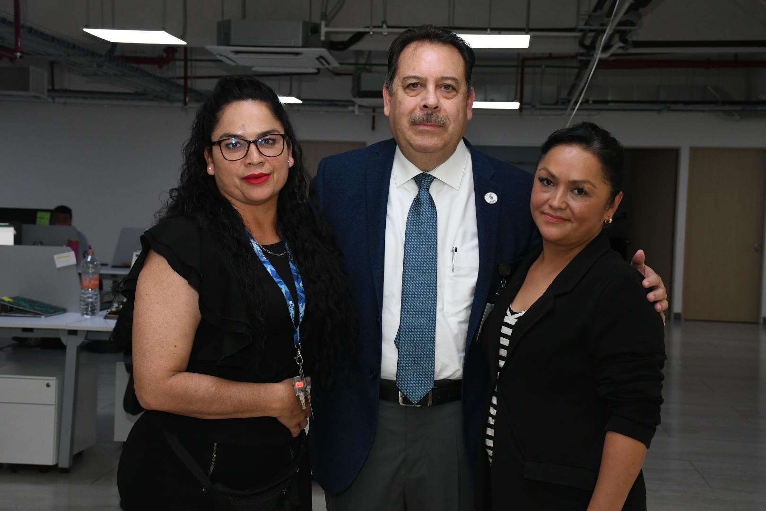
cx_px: 383
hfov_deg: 38.2
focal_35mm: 52
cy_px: 256
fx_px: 1106
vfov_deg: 26.0
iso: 2000
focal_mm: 35
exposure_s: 1/200
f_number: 6.3
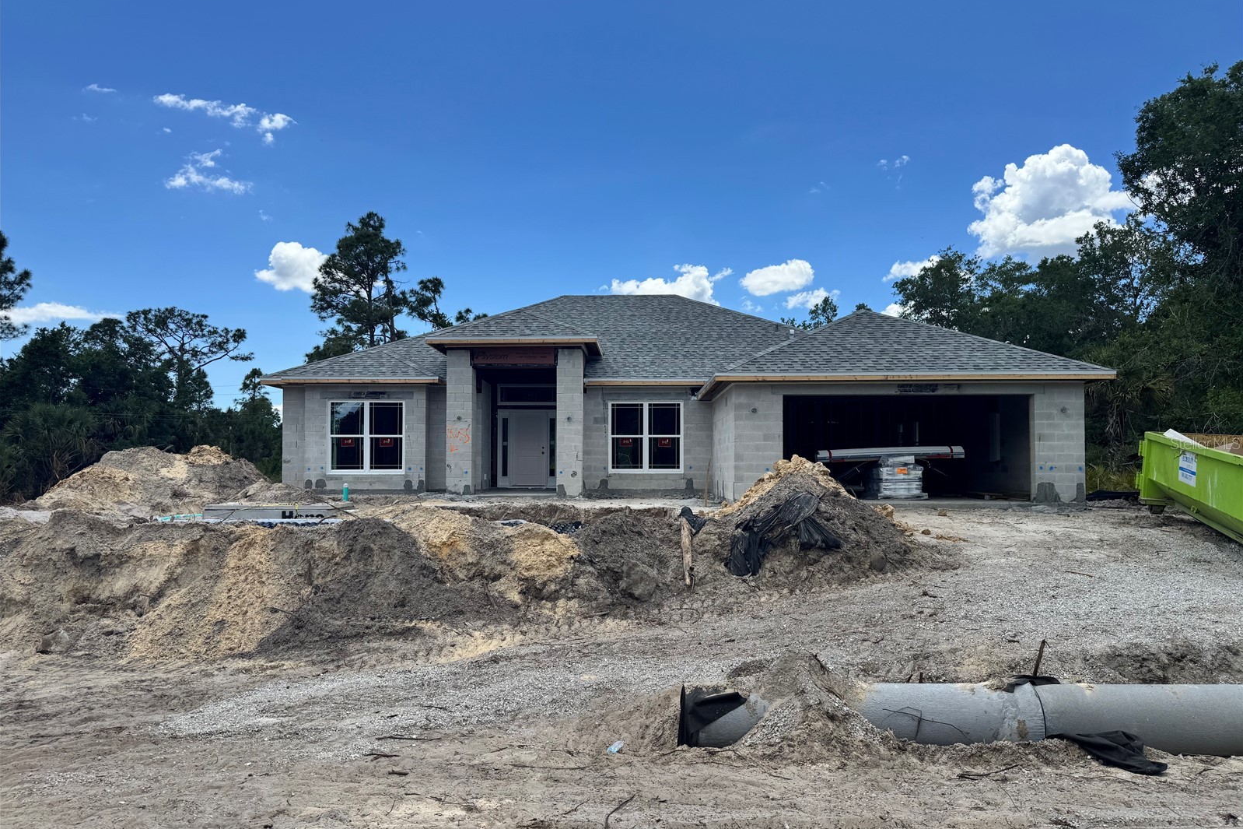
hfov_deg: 71.5
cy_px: 443
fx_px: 863
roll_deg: -0.4
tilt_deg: +1.2
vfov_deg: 51.2
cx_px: 622
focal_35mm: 25
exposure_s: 1/4049
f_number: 1.78
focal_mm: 6.76
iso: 80
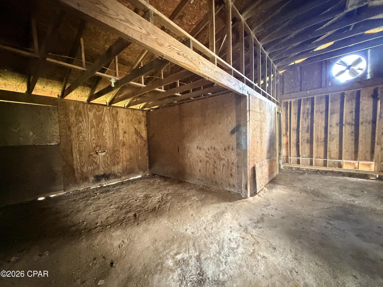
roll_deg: +1.2
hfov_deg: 102.1
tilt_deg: -2.8
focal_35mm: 14
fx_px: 155
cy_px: 144
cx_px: 192
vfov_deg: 85.7
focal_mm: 2.22
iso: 1250
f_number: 2.2
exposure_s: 1/50
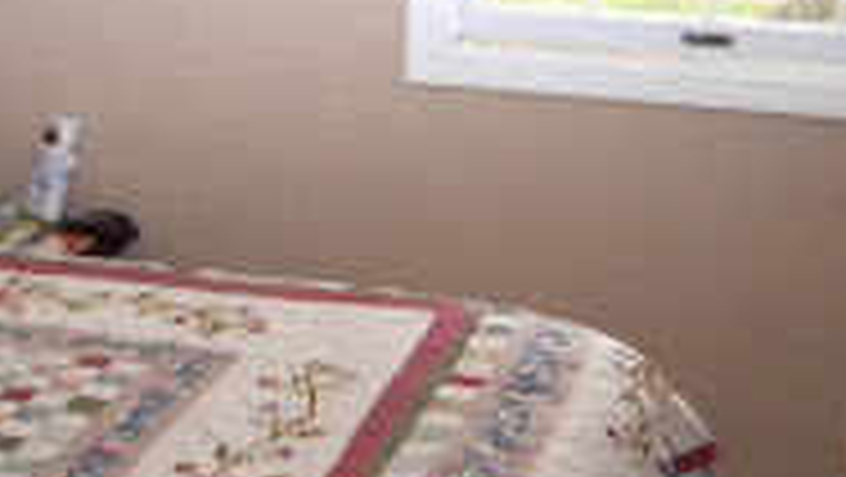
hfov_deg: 29.6
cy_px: 50
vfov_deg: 17.2
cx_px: 135
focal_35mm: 69
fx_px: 1551
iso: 1250
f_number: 4
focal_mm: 11
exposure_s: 1/60
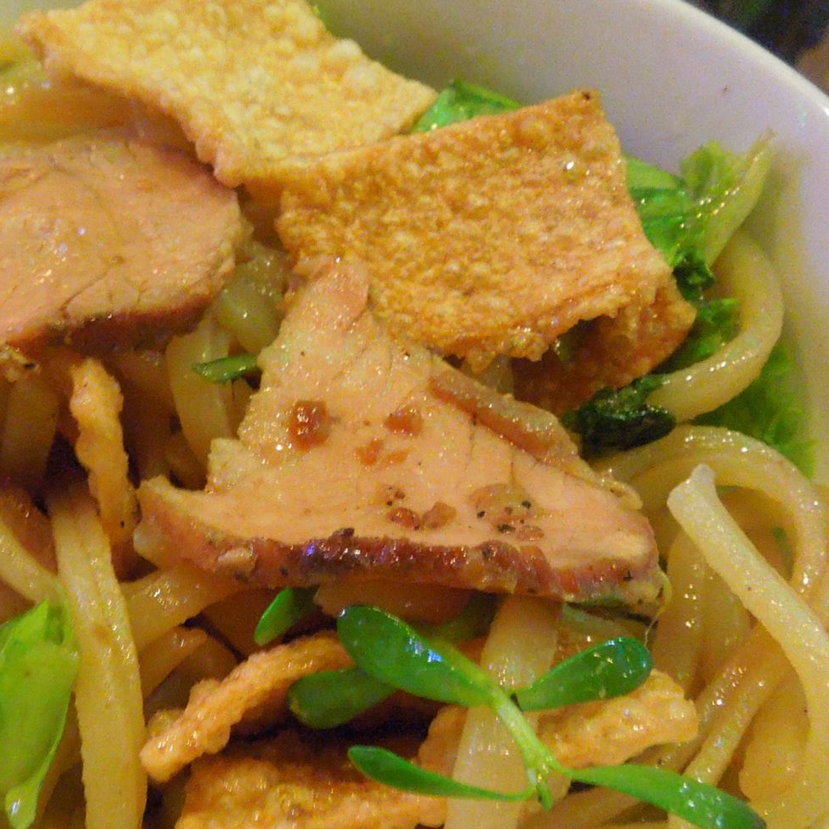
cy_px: 507
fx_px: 1165
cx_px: 221
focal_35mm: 43
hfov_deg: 38.3
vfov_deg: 39.0
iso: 1600
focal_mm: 4.5
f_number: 3.3
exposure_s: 1/8
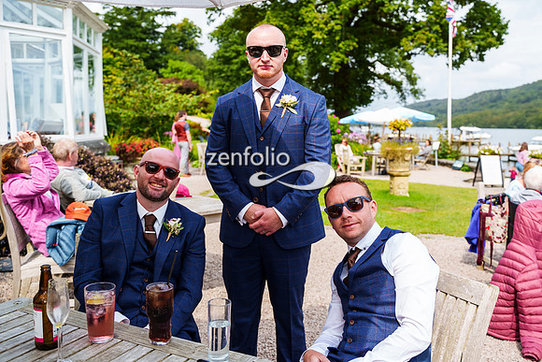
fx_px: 479
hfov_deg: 59.0
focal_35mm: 32
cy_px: 161
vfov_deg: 41.3
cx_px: 289
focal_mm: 28
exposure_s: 1/1600
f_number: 3.5
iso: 320
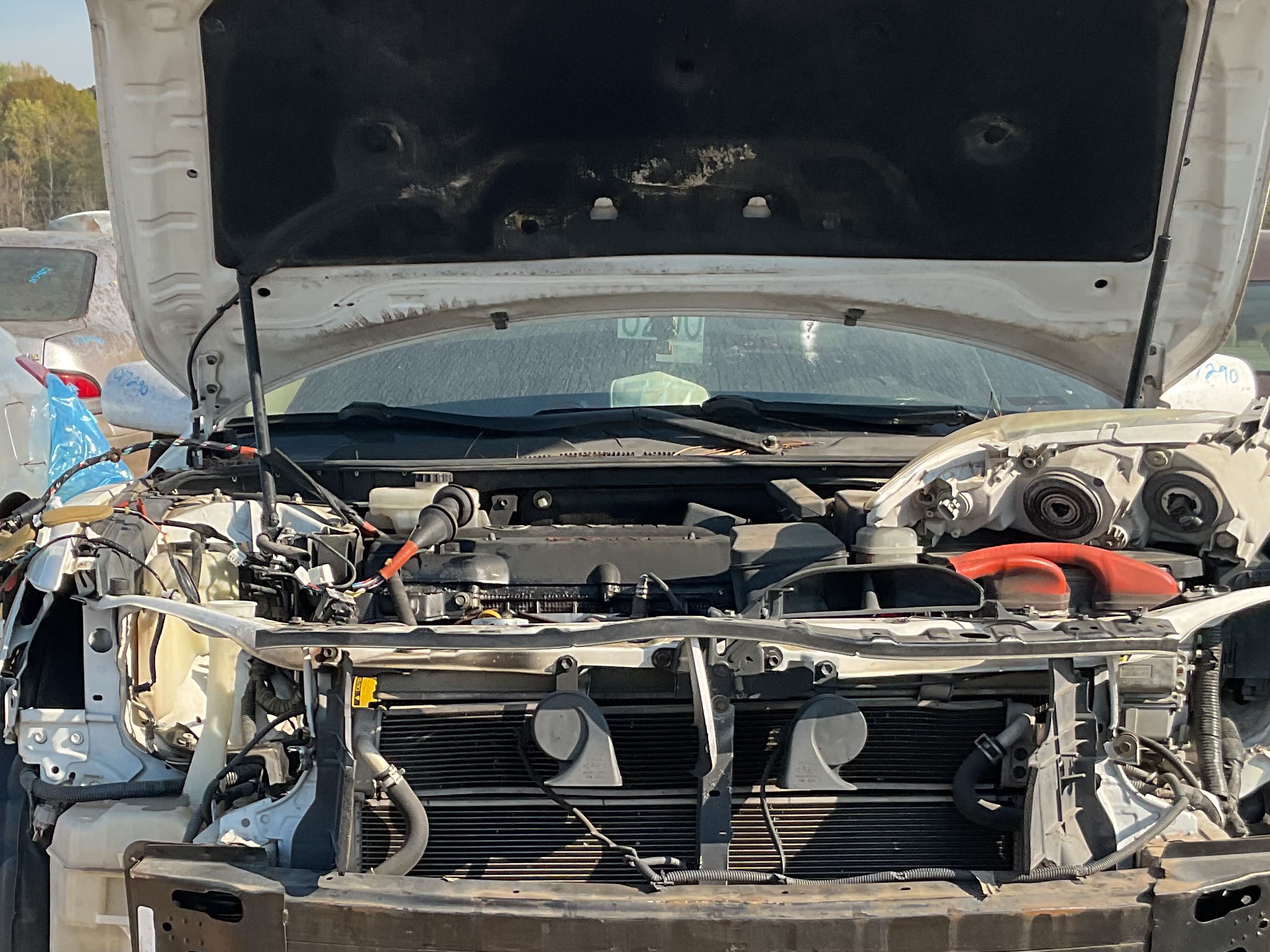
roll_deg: +2.6
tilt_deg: -10.6
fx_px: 2055
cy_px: 677
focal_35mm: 56
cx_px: 548
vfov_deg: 25.9
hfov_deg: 34.3
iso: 16
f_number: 1.8
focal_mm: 3
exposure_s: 1/829
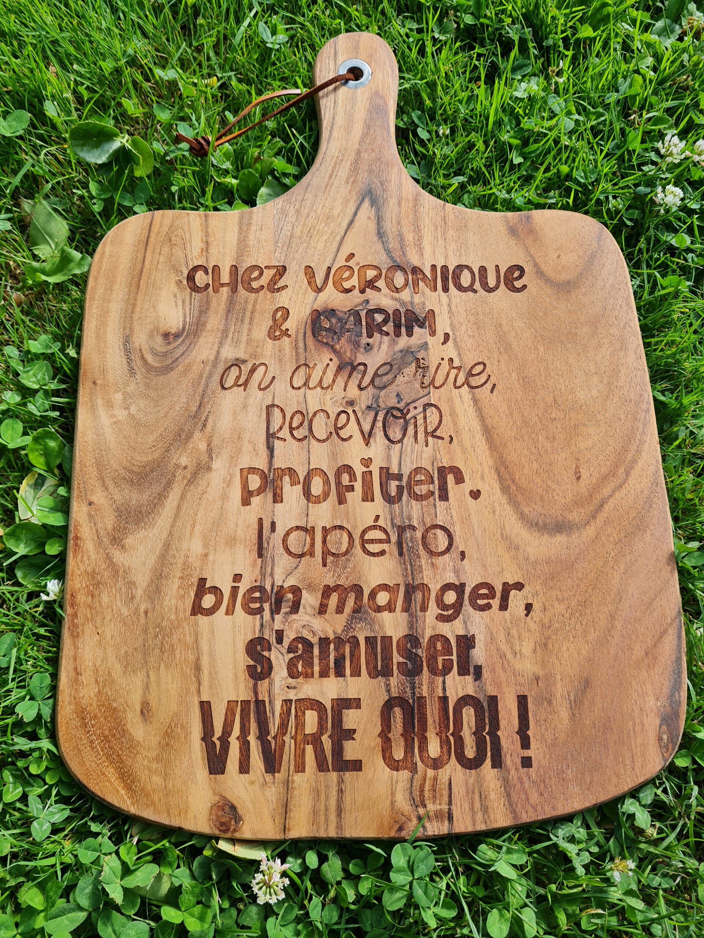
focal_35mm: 26
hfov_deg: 53.1
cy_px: 469
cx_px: 352
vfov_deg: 67.3
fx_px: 705
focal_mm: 5.4
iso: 50
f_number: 1.8
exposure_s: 1/491
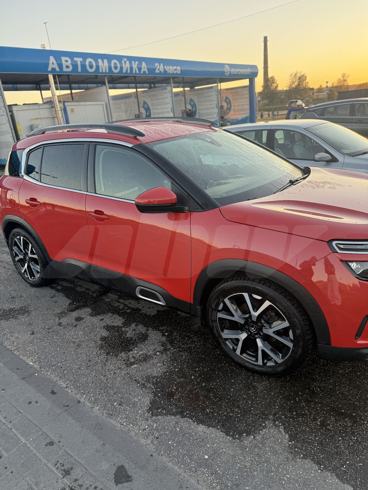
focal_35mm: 24
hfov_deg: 56.8
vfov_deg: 71.6
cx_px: 184
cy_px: 245
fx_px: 340
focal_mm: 6.76
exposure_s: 1/262
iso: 100
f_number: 1.78
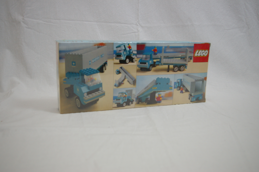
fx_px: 280
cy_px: 86
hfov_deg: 49.6
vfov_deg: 34.1
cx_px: 130
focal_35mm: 39
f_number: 4
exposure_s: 1/60
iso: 800
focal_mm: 26
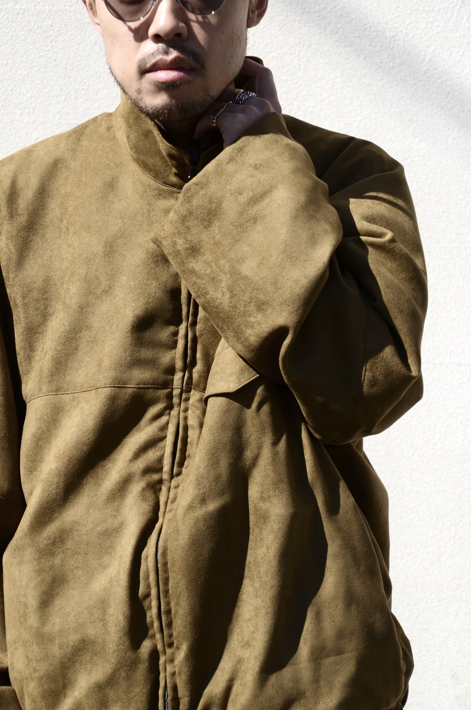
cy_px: 355
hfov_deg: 11.7
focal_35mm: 117
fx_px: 2305
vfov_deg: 17.5
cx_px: 236
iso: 125
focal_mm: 78
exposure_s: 1/800
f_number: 6.3
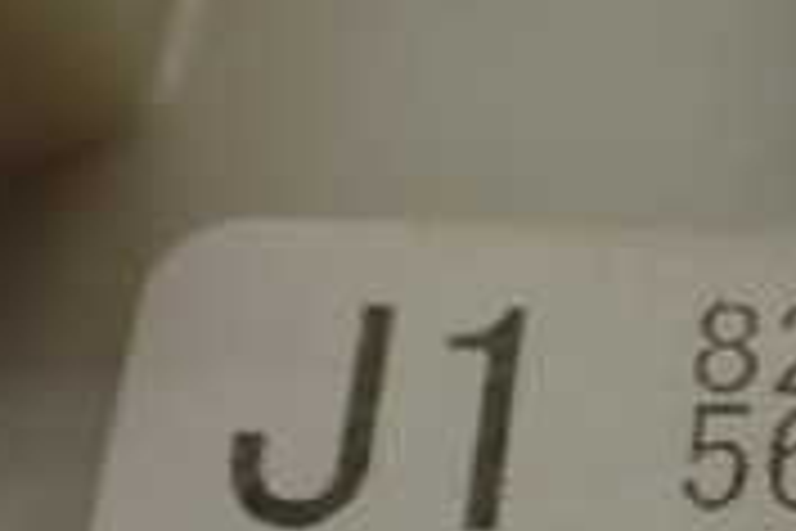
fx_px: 2344
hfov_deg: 18.0
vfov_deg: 12.6
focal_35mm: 106
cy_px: 612
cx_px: 1034
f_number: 3.2
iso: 100
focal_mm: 5.4
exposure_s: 1/320
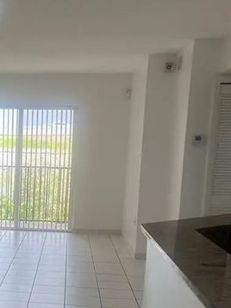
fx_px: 552
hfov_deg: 22.3
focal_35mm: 62
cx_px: -24
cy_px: 242
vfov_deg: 30.5
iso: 40
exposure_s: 1/181
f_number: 1.6
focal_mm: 5.1
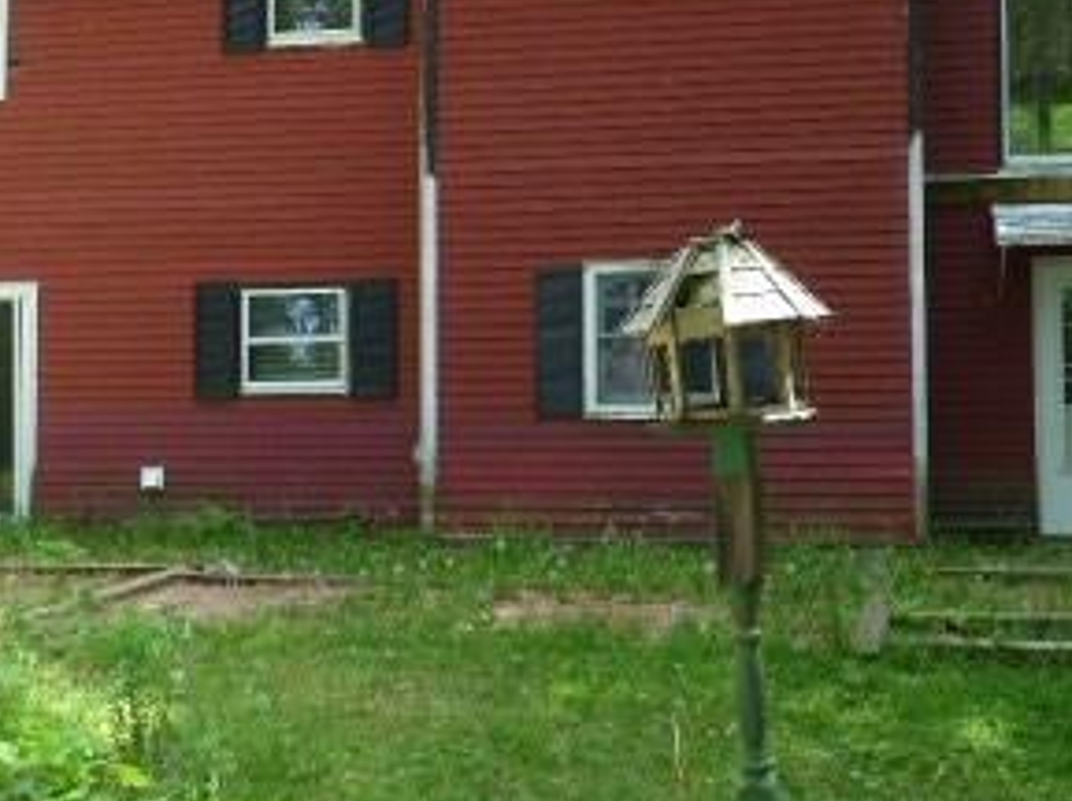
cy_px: 308
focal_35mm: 51
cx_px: 612
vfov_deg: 28.4
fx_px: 1577
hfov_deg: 37.5
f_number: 2.9
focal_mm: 3.99
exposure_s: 1/160
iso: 100
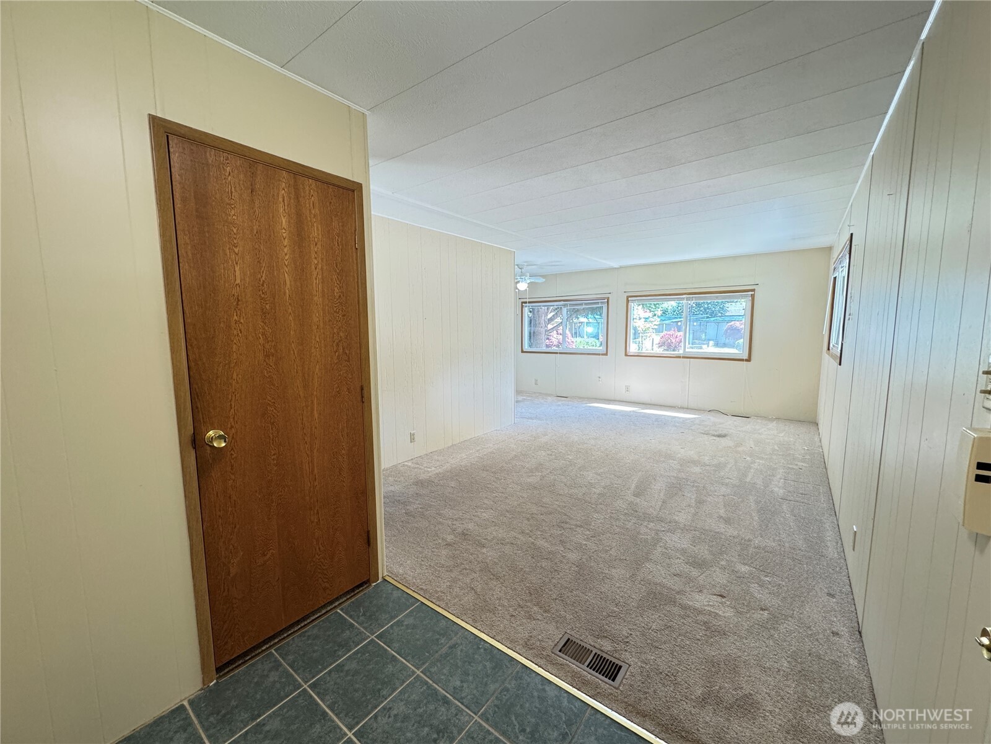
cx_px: 496
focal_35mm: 14
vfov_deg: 85.7
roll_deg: +0.2
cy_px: 372
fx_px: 401
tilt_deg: -6.2
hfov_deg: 102.1
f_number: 2.2
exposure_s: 1/60
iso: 250
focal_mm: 2.22
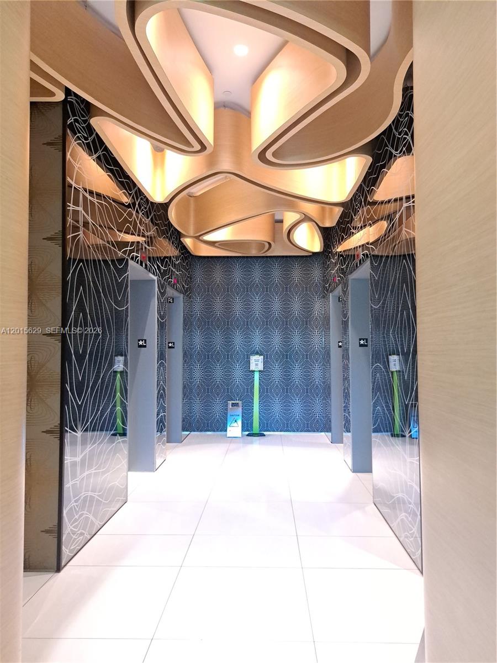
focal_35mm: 24
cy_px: 332
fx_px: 459
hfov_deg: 56.8
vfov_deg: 71.6
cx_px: 248
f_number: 1.8
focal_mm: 5.23
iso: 444
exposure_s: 1/24
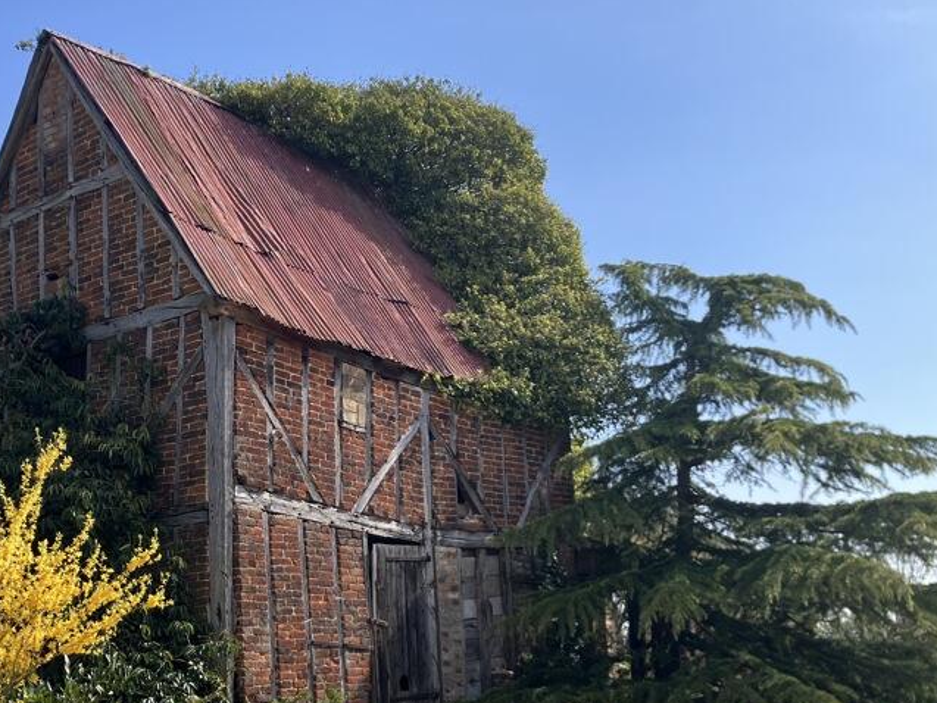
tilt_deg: +6.9
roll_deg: +1.9
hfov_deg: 41.2
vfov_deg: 31.4
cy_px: 559
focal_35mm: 45
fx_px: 1218
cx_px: 268
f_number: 1.8
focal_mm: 3.99
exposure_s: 1/1143
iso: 32
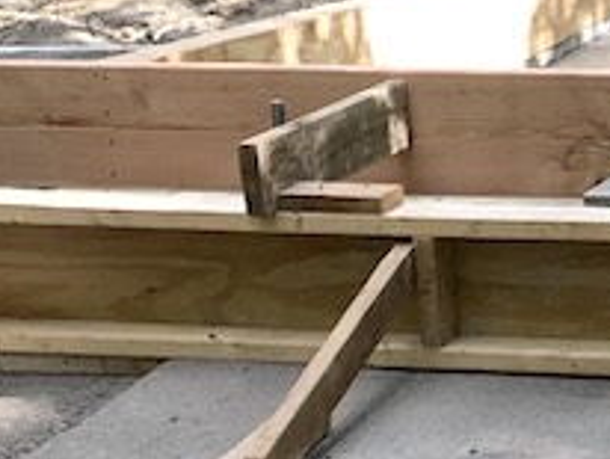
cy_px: 127
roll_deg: +1.2
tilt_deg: -15.2
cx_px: 1093
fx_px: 2223
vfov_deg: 11.8
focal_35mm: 126
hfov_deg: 13.9
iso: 25
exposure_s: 1/131
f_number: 1.8
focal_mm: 4.25
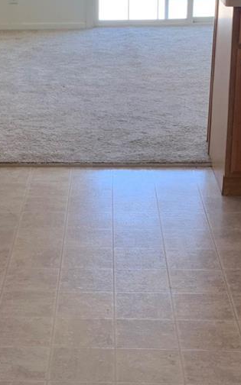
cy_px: 212
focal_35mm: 82
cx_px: 58
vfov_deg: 25.2
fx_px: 862
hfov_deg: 15.8
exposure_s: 1/121
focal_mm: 4.25
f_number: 1.8
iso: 64
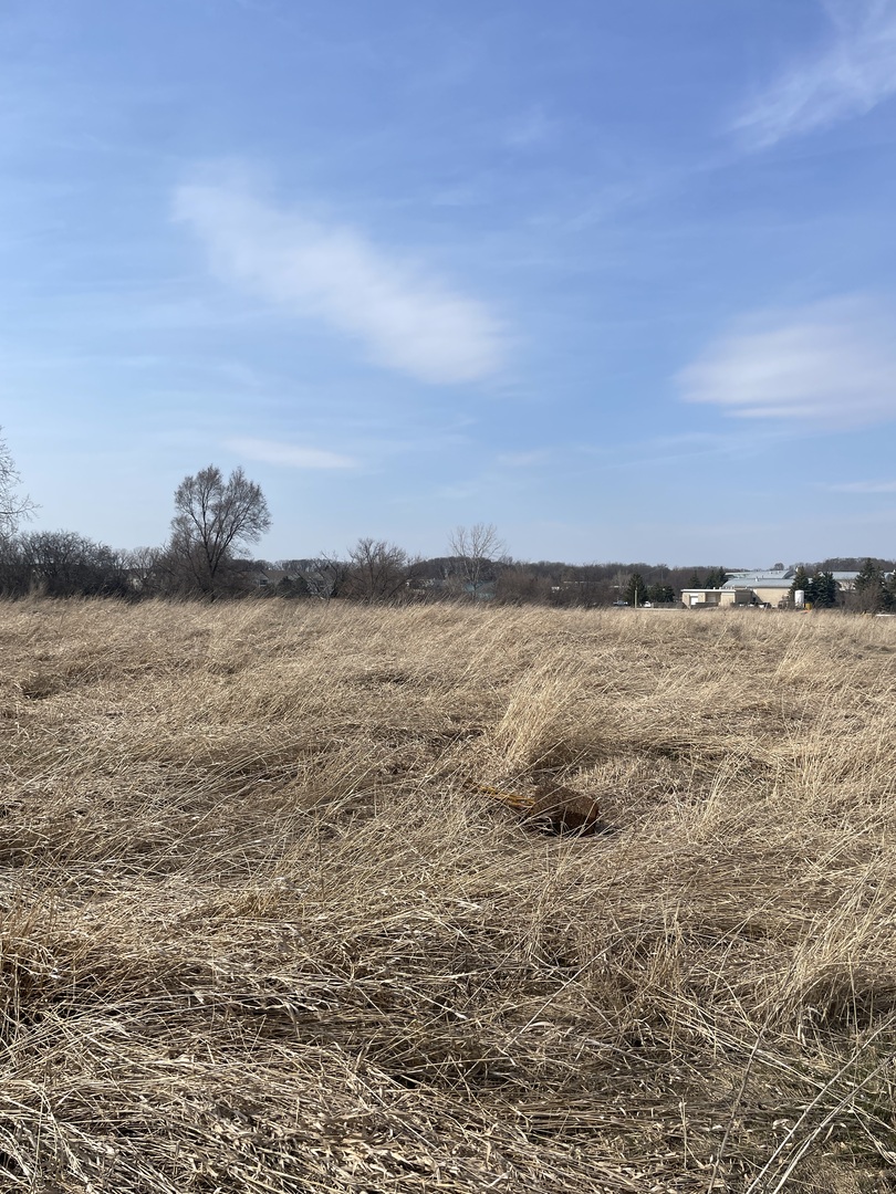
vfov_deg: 67.3
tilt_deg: +0.1
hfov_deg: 53.1
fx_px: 897
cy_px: 597
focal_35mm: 26
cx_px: 448
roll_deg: +0.5
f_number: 1.6
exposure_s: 1/5556
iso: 32
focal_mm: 4.2
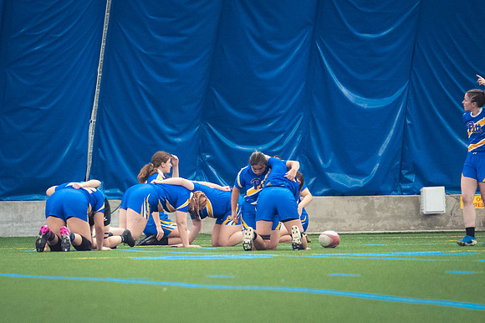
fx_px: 5985
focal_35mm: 445
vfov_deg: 3.1
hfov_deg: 4.6
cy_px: 202
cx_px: 134
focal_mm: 200
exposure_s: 1/320
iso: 5600
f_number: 2.8
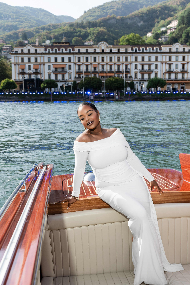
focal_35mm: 35
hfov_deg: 37.9
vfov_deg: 54.4
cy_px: 142
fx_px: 277
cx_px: 95
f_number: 7.1
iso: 100
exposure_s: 1/250
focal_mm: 35
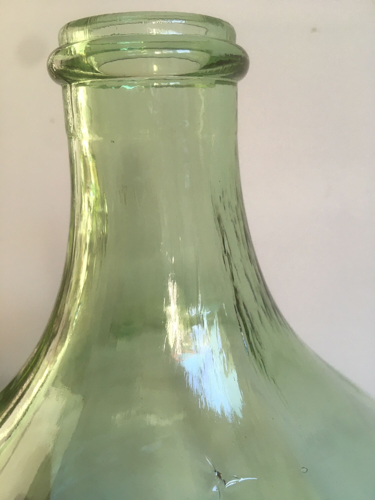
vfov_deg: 61.7
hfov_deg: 48.2
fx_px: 419
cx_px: 188
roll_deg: +4.5
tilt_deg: -15.9
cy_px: 250
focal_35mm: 29
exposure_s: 1/33
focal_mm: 4.15
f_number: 2.2
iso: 32
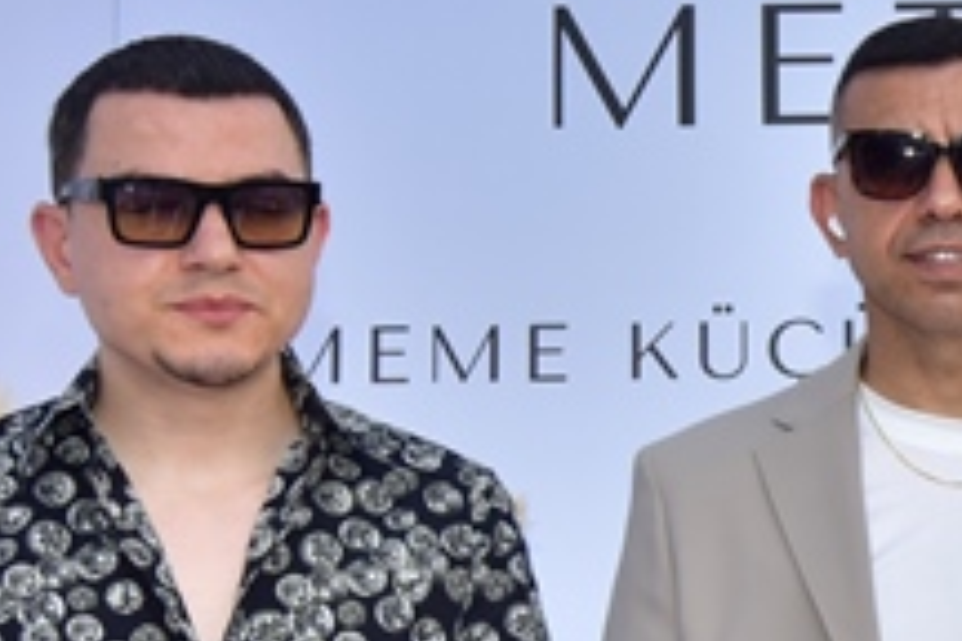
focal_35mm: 121
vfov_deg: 11.3
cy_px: 481
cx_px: 1256
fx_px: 3233
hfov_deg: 16.0
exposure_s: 1/100
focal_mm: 34
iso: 320
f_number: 3.5
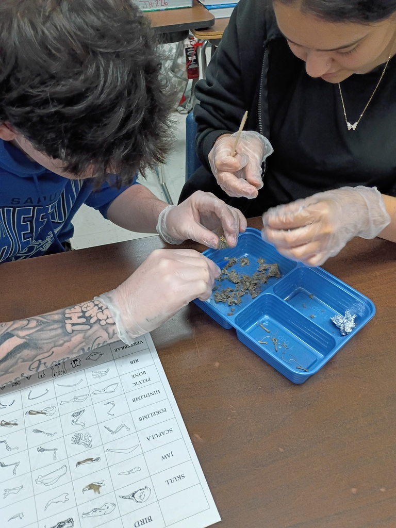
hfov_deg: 48.2
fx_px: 442
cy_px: 264
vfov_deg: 61.7
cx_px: 198
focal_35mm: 29
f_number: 1.8
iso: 695
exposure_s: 1/60
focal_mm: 4.27
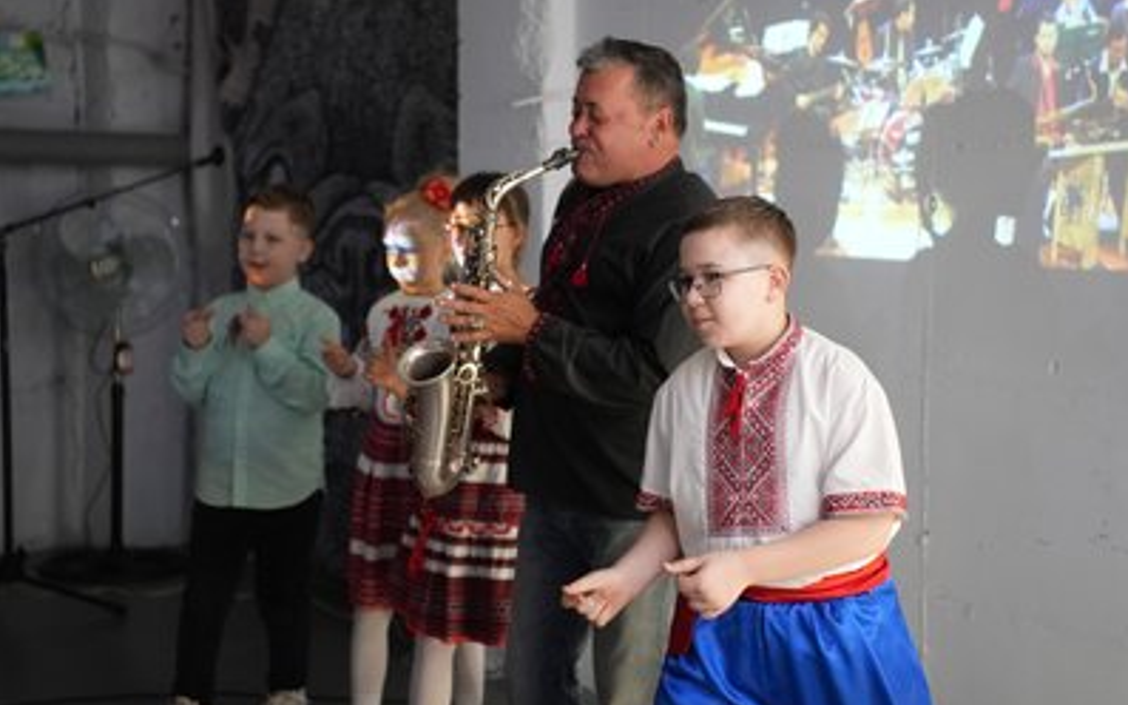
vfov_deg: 16.9
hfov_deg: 26.8
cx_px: 565
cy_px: 345
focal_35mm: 77
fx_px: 2367
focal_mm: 75
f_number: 2.8
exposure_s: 1/160
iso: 4000
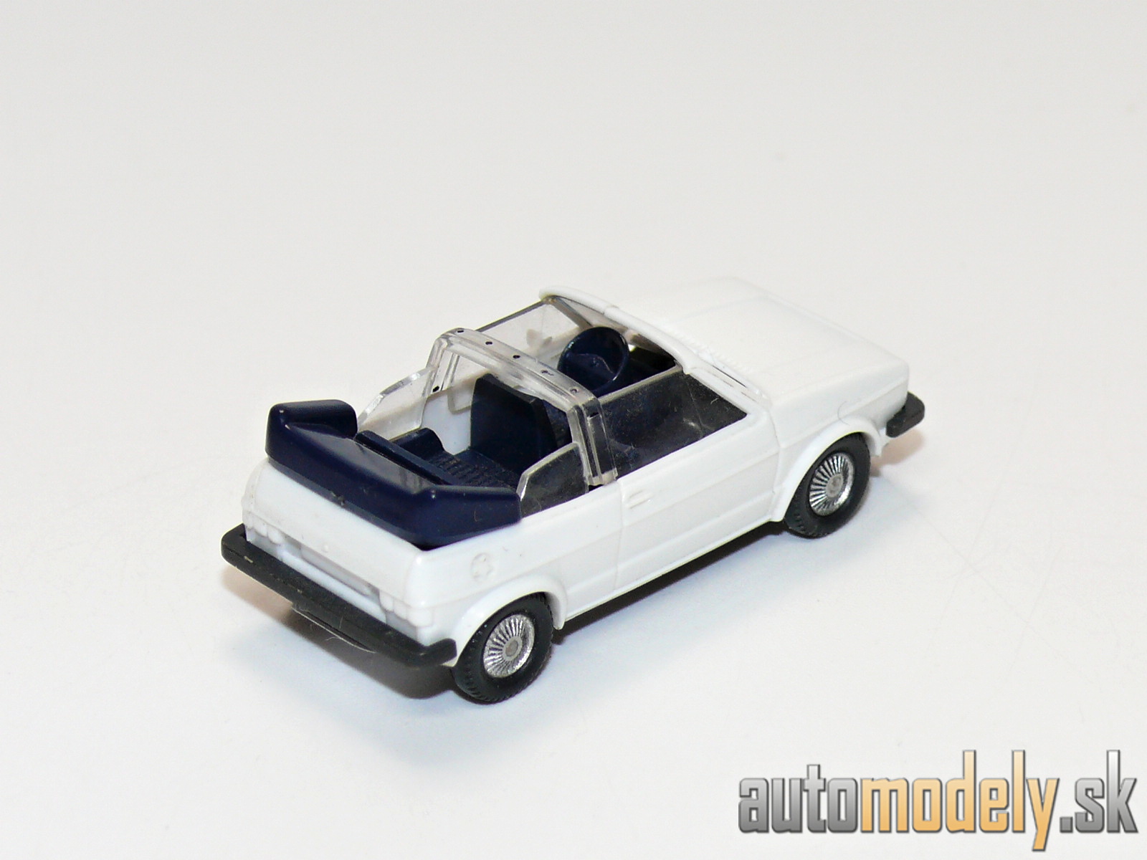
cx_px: 574
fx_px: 4738
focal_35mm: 143
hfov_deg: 13.8
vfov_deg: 10.4
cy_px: 430
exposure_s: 1/30
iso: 100
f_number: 4
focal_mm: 16.9
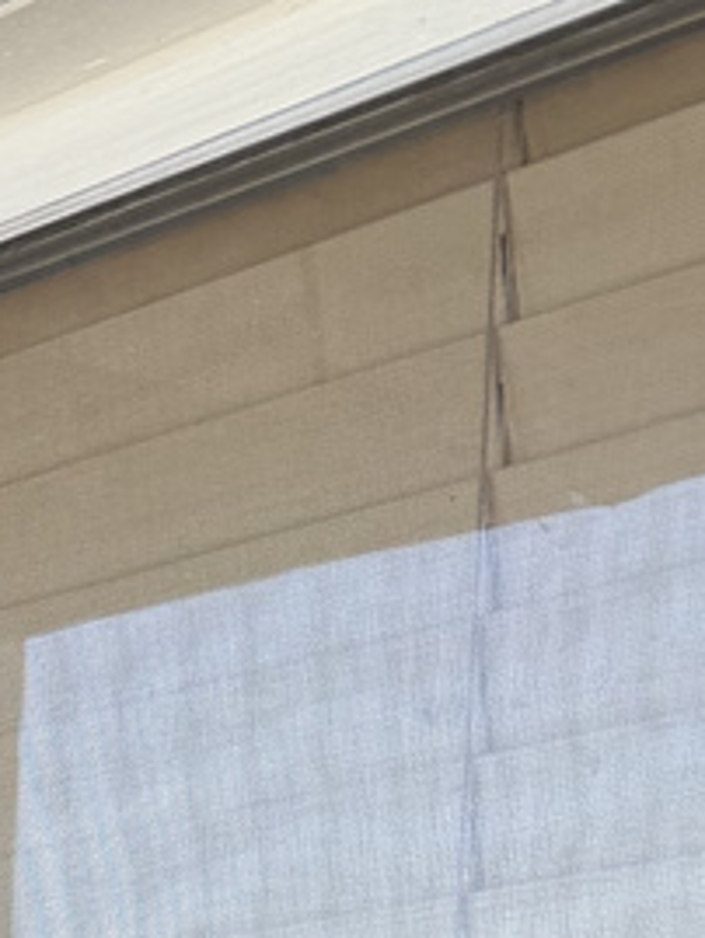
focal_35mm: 137
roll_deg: +3.5
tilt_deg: -13.8
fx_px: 3717
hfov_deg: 9.5
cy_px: 2654
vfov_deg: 10.8
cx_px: -1068
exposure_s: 1/250
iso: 80
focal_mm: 6.76
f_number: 1.78
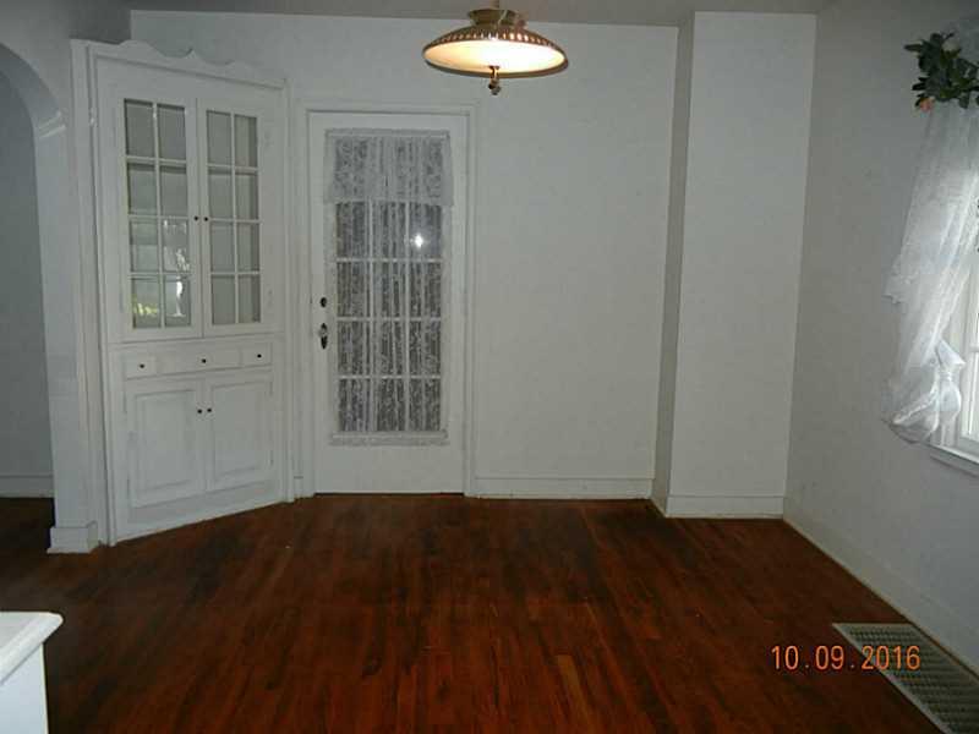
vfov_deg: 46.8
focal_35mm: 30
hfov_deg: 60.0
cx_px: 490
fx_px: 848
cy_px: 367
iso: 200
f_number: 3.5
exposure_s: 1/30
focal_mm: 5.4
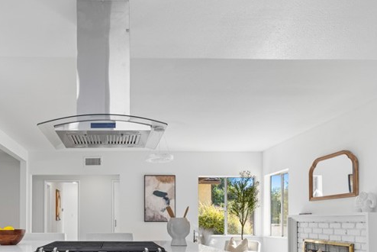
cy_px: 213
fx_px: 304
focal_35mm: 29
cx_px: 117
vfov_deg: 42.3
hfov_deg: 61.6
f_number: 6.3
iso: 100
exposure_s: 1/6
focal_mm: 14
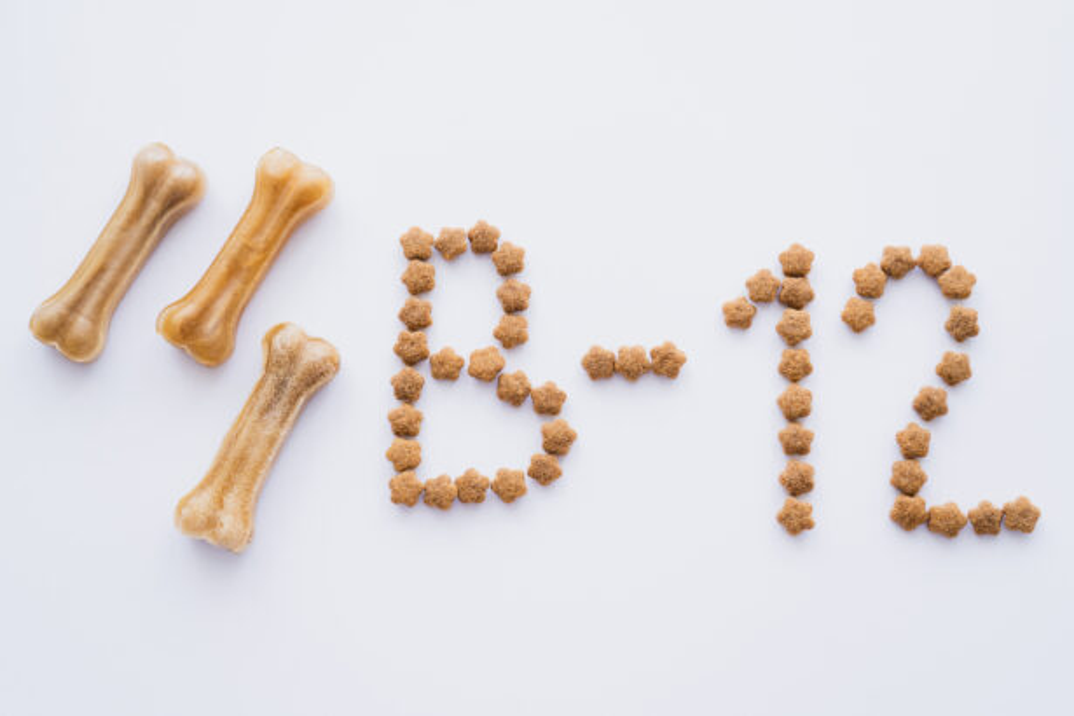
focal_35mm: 49
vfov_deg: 27.5
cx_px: 537
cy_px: 358
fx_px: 1462
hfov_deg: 40.3
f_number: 4.5
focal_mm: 49
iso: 400
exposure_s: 1/160
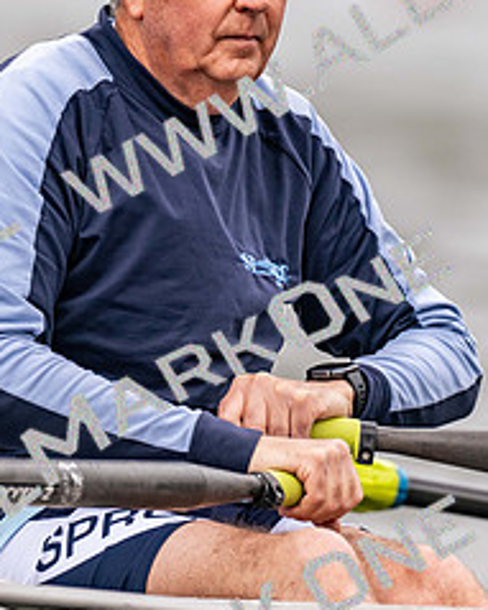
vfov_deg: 1.4
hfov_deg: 1.1
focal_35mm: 1368
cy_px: 221
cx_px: 378
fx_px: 24713
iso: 400
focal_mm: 600
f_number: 4
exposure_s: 1/2500
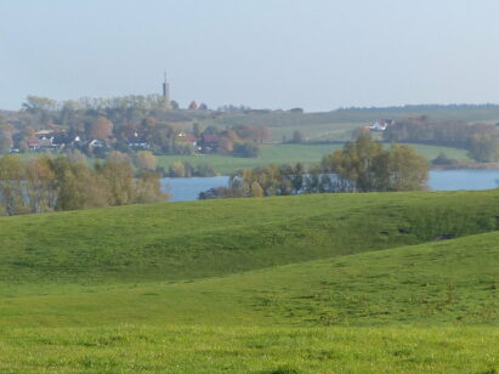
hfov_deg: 14.4
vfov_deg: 10.8
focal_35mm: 137
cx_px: 136
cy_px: 216
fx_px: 1974
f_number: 4
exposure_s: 1/500
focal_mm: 9.9
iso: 160
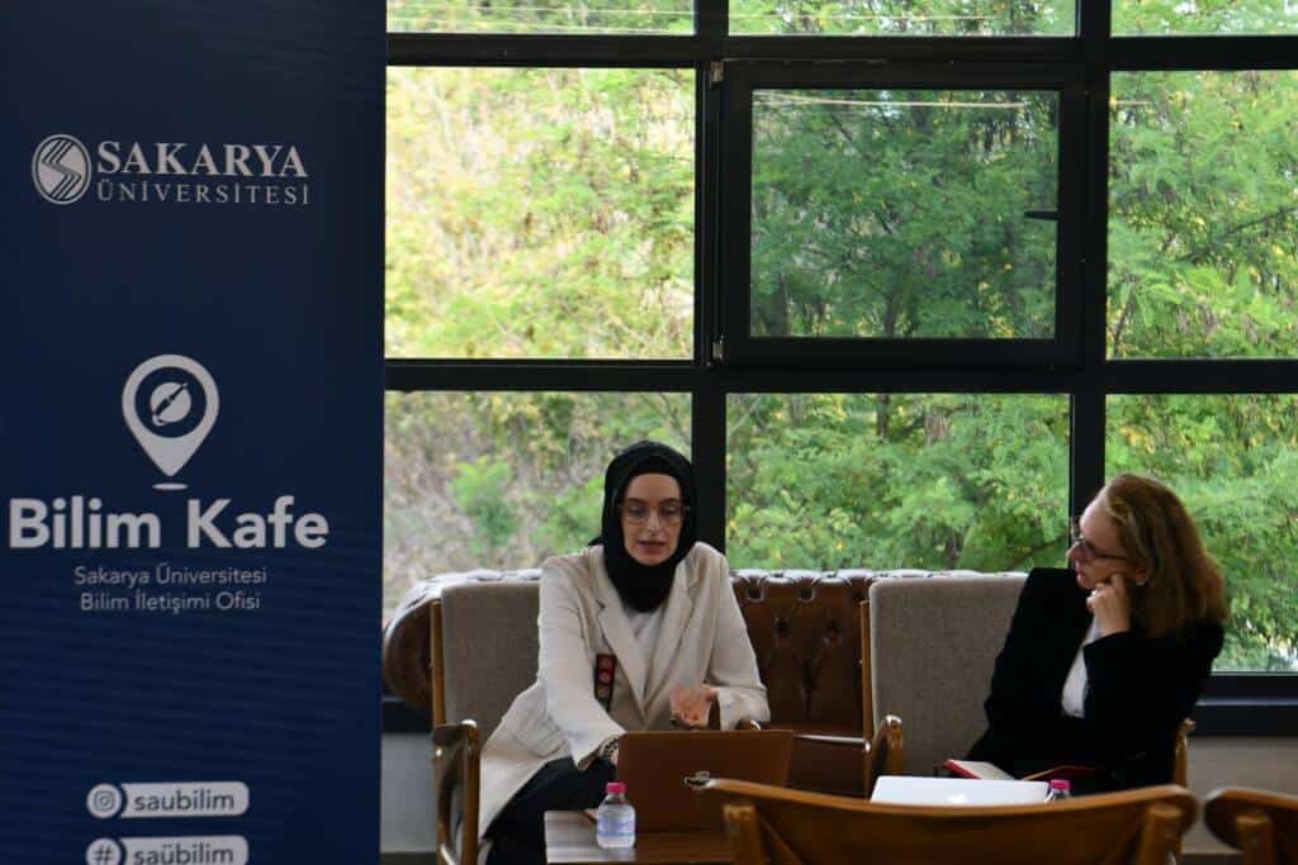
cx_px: 649
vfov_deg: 14.7
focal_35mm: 93
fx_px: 3353
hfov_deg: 21.9
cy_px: 432
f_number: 4
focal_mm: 62
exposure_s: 1/250
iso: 320
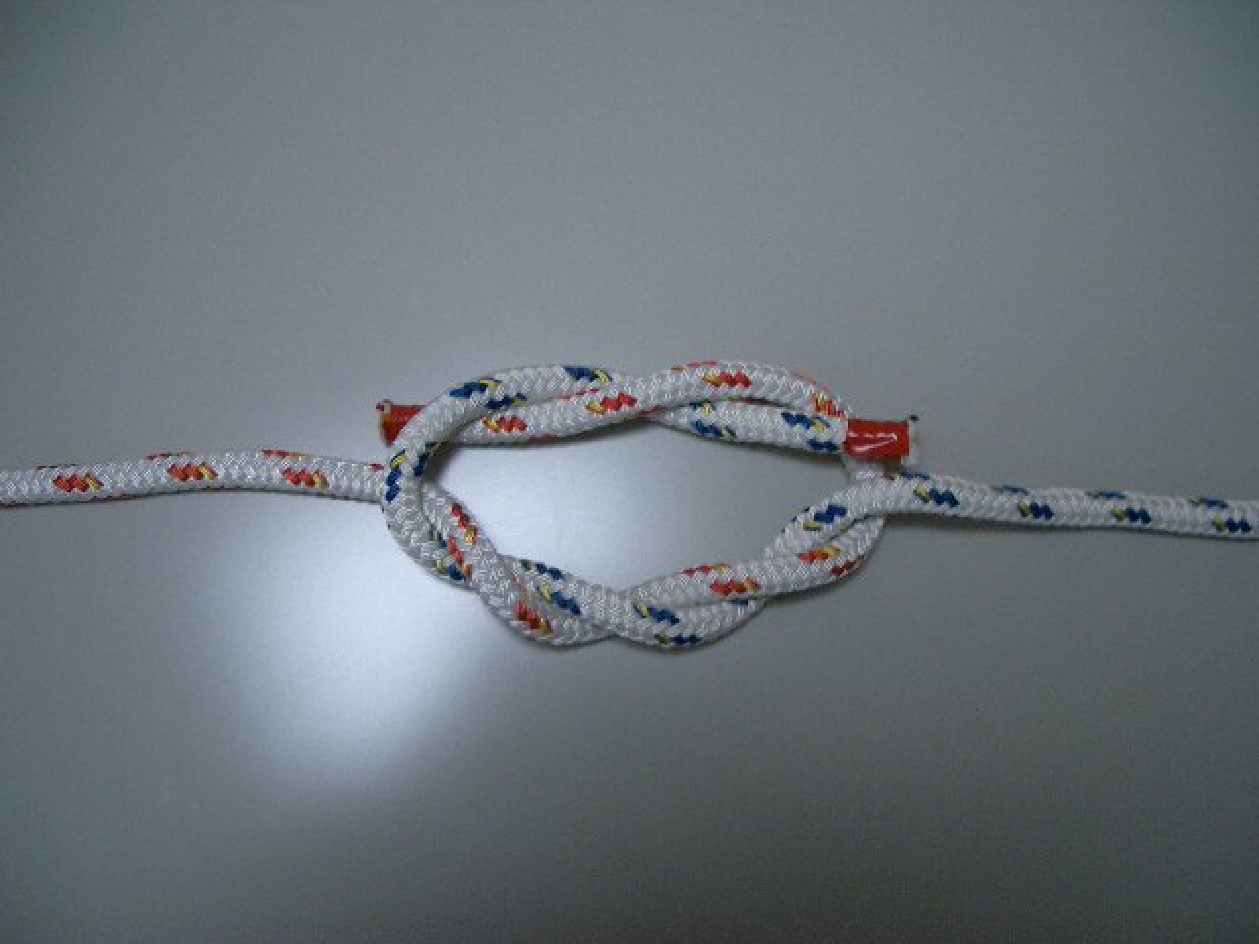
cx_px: 630
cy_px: 472
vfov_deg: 40.7
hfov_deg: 52.6
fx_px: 1273
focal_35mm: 35
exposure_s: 1/60
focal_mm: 5.8
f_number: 2.6
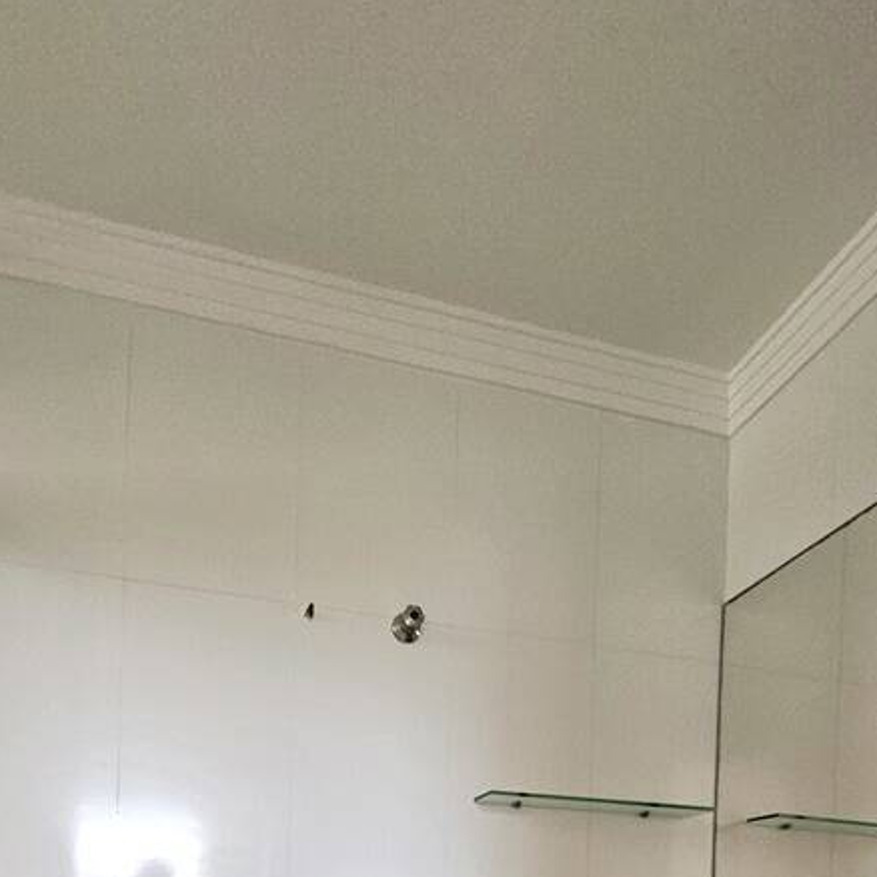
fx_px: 803
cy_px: 982
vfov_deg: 43.3
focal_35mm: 28
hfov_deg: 57.1
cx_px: 378
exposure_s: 1/60
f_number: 2.2
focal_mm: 1.7
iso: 200
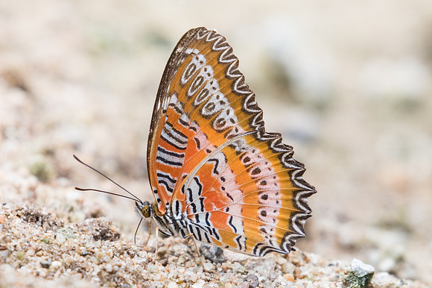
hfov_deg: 2.3
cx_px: 216
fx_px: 10661
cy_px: 156
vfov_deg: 1.5
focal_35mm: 889
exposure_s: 1/400
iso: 1000
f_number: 6.3
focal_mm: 400
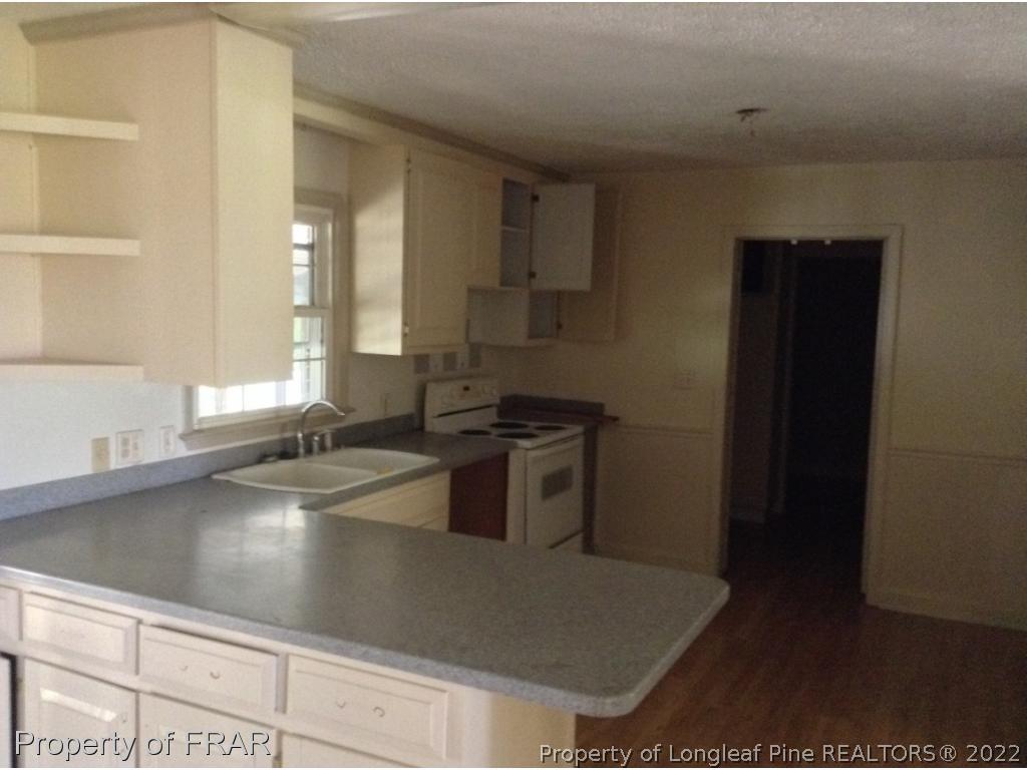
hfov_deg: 55.4
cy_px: 385
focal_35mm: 33
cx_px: 514
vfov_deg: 42.9
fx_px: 979
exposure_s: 1/15
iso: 320
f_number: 2.4
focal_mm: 3.3
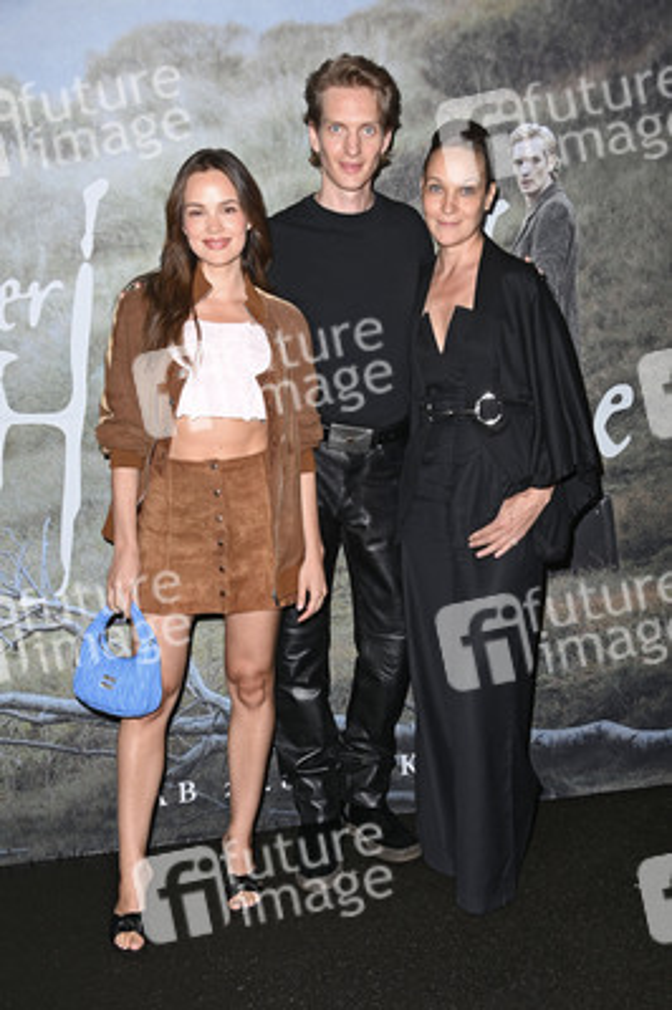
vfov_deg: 50.7
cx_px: 336
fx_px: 1066
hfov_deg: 35.0
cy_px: 505
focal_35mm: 38
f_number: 5.6
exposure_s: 1/250
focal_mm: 38
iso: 500
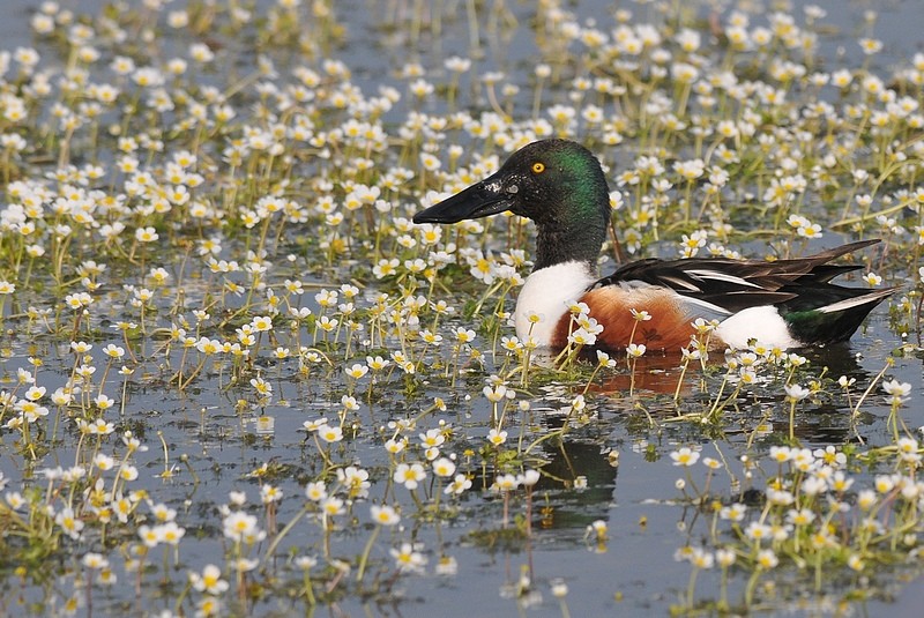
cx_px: 462
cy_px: 309
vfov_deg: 2.2
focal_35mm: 630
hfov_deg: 3.3
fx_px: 16184
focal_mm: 420
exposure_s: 1/1250
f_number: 8
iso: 400
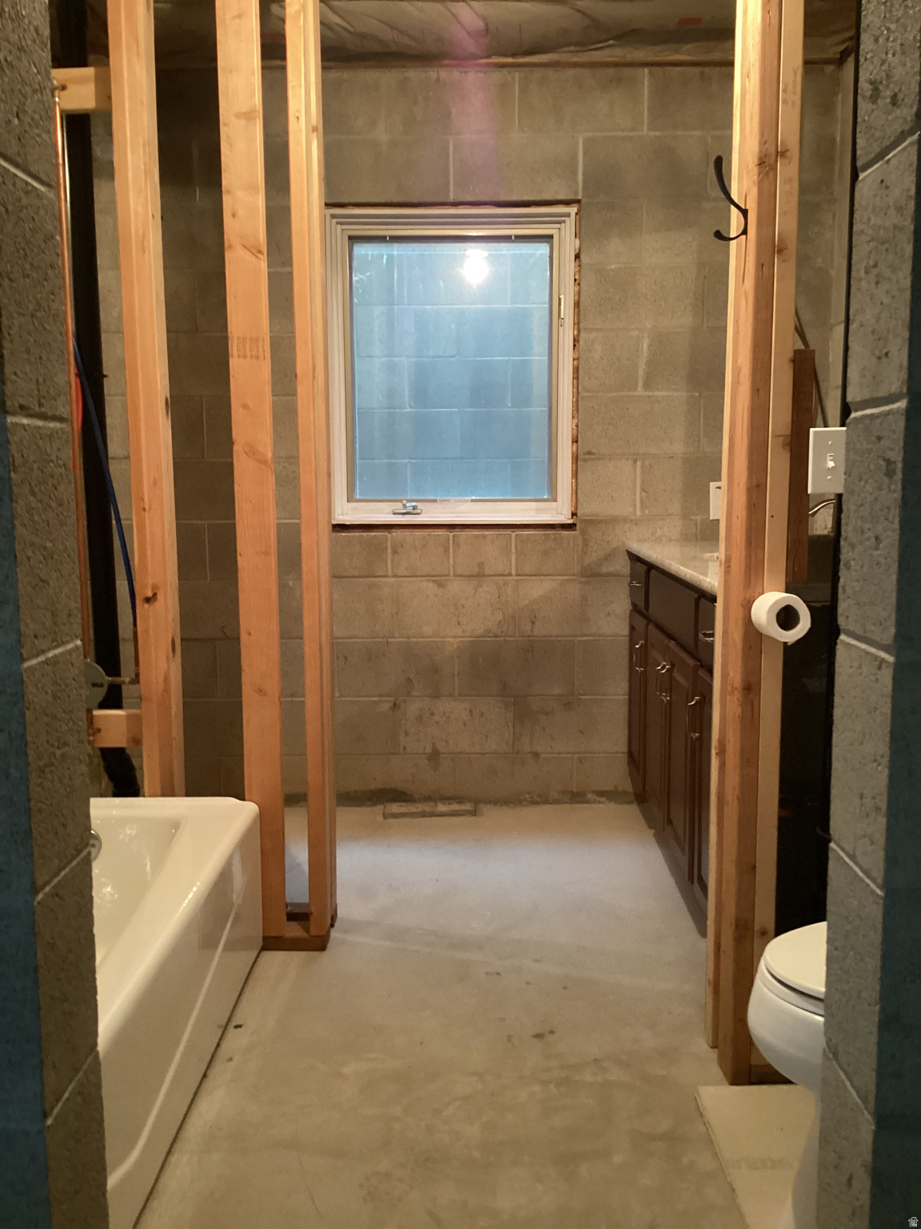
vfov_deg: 58.4
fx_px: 1100
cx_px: 460
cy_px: 614
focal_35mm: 31
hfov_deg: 45.4
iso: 400
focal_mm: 3.3
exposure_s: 1/30
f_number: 2.4
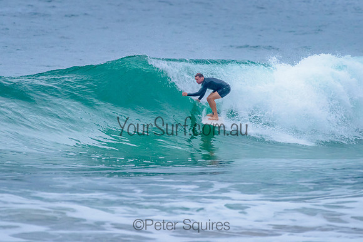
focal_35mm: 613
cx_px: 170
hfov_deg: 3.4
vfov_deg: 2.2
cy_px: 94
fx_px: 6179
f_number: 5.6
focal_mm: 500
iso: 2000
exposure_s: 1/2000
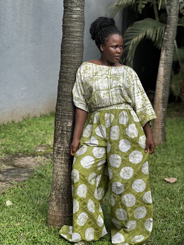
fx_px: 546
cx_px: 92
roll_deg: -0.8
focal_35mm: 77
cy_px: 122
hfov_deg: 19.1
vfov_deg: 25.3
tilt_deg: -7.7
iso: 25
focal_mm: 9
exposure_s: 1/121
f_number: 2.8
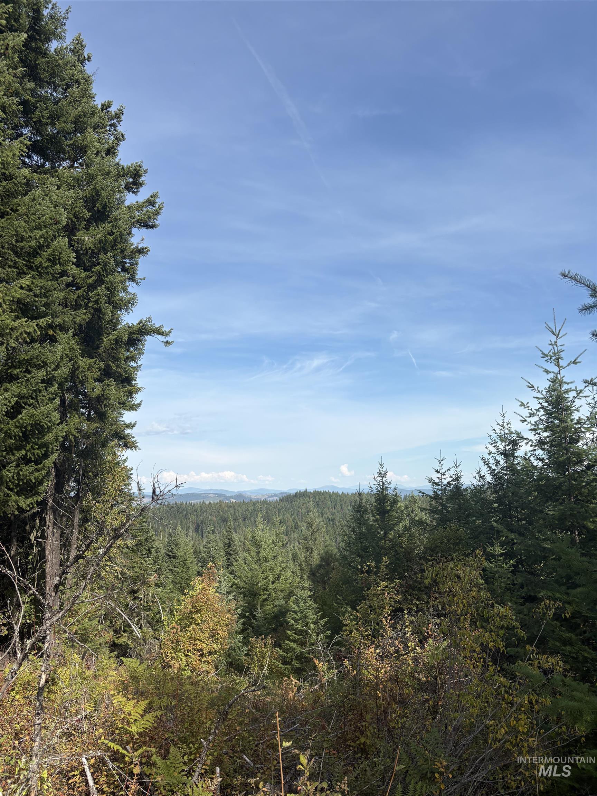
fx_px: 598
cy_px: 398
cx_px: 298
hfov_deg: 53.1
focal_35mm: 26
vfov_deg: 67.3
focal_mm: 5.96
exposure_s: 1/3448
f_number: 1.6
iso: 50
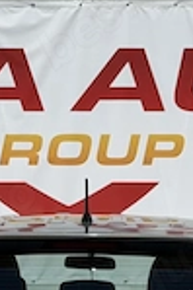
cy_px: 296
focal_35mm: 201
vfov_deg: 10.2
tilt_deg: -1.7
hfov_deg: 6.8
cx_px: 60
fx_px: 1620
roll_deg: +0.0
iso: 80
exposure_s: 1/16129
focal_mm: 6.76
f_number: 1.78
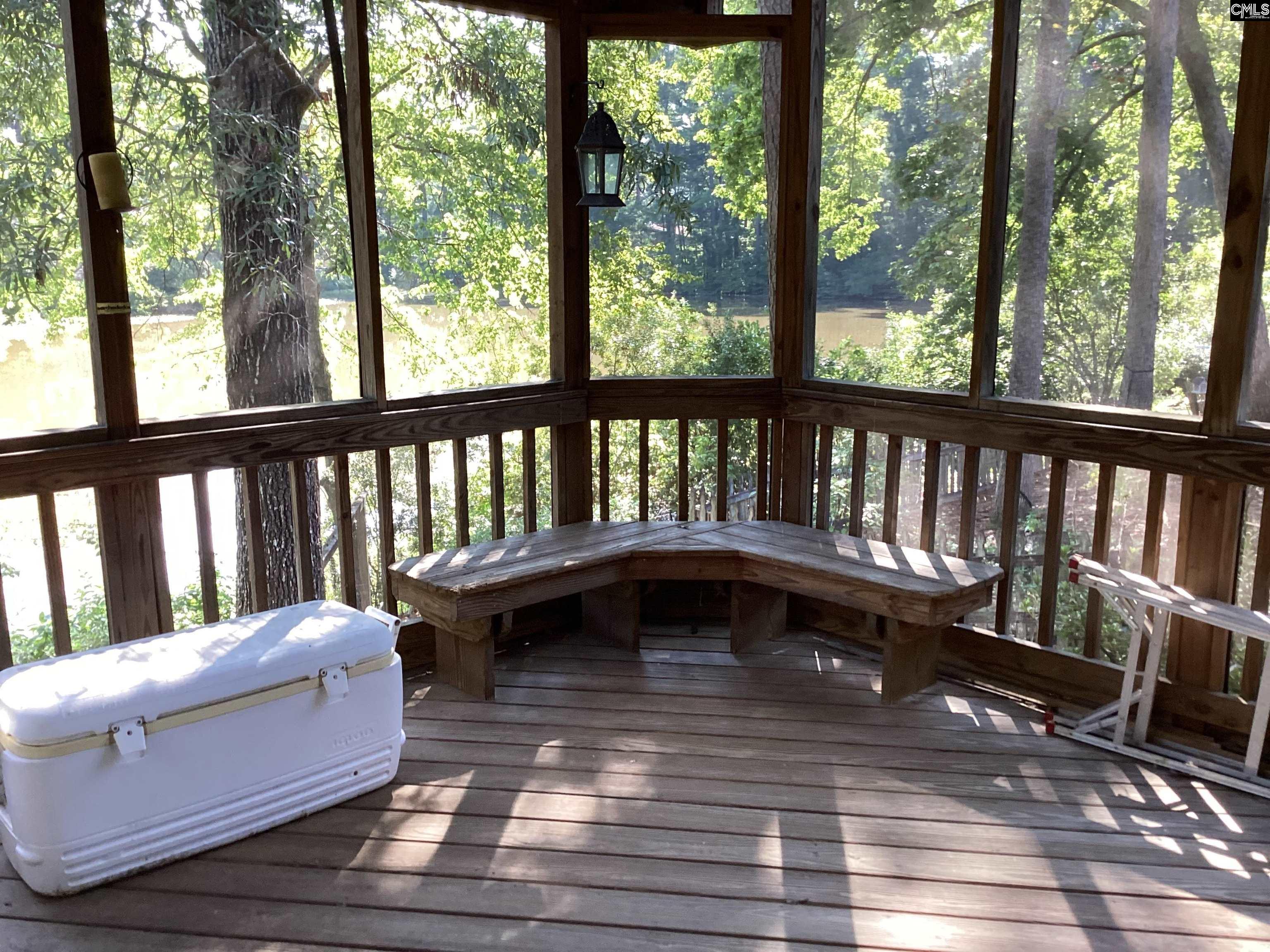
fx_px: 1137
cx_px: 635
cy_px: 476
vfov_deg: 45.4
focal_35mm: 31
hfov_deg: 58.4
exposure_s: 1/120
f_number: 2.4
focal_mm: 3.3
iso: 80
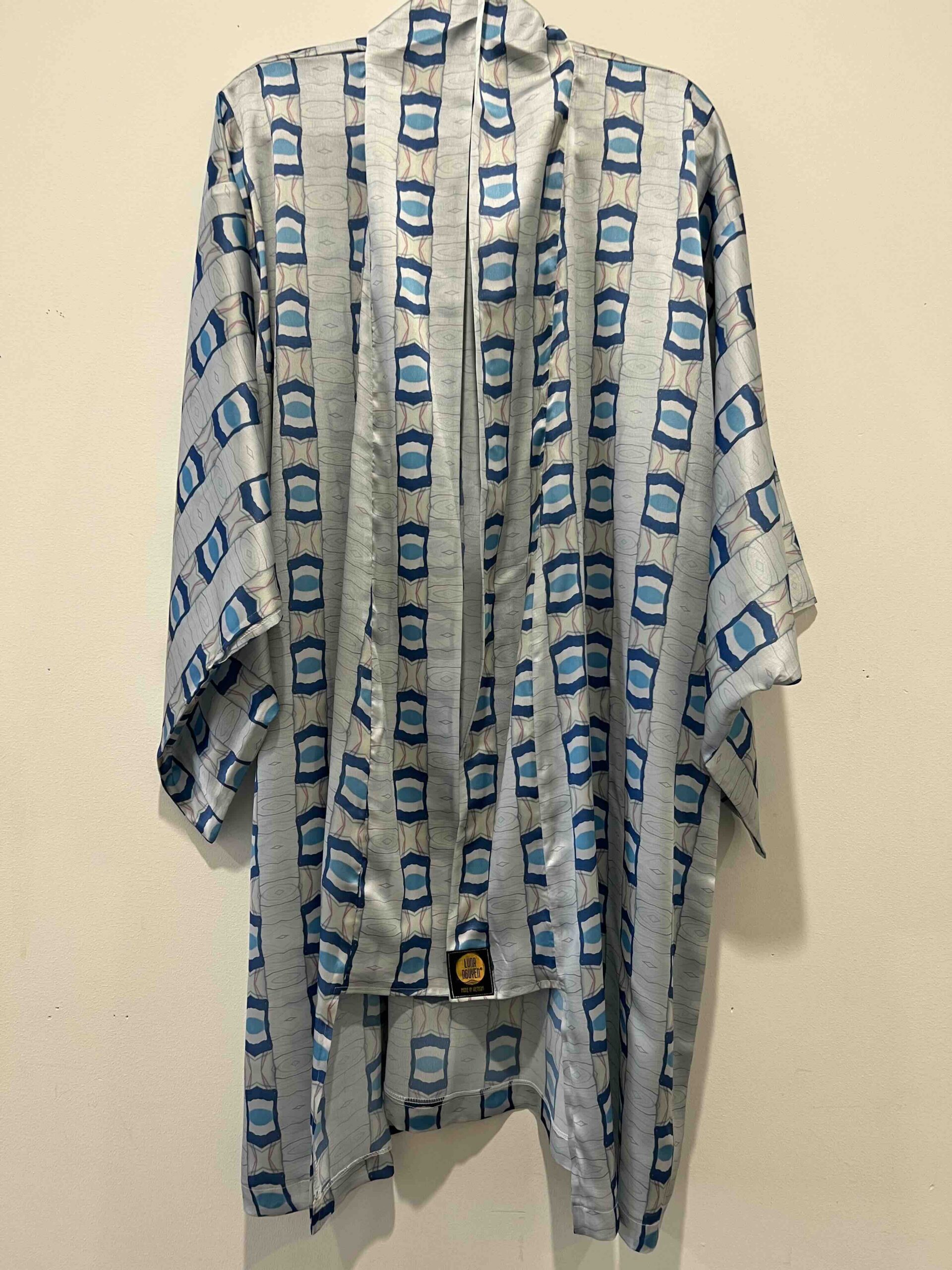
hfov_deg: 53.1
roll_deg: +0.7
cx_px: 476
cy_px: 635
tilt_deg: -2.4
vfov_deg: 67.3
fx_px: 953
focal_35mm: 26
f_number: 1.5
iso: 100
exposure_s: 1/50
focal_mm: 5.7
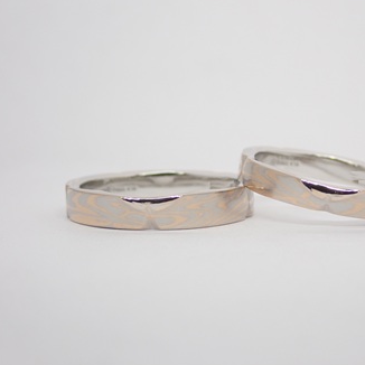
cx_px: 242
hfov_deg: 18.4
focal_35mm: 94
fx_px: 1121
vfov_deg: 18.5
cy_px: 185
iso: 200
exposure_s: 1/100
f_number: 4.1
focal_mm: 13.65
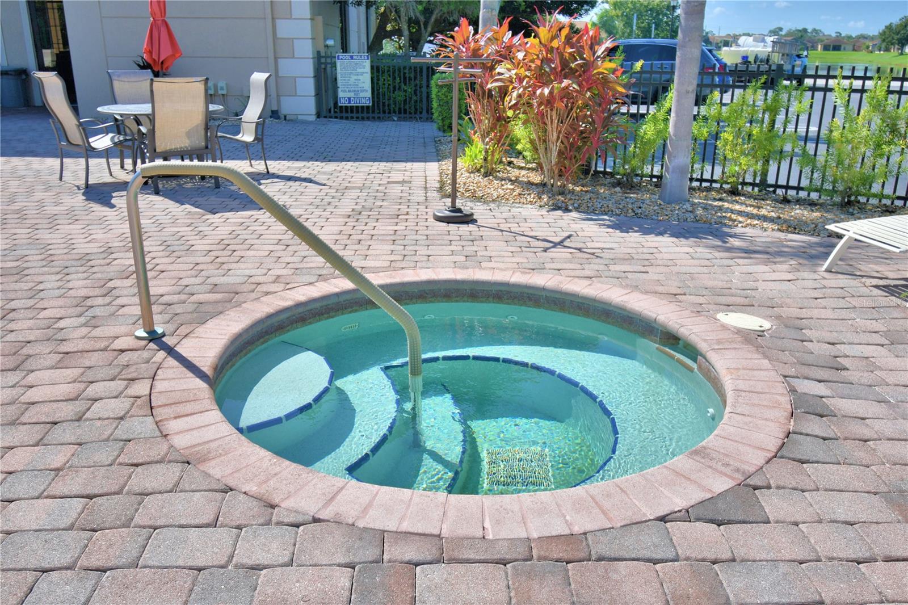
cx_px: 454
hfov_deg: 61.9
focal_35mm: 30
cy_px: 302
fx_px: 756
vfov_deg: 43.6
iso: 100
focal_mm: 20
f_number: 5.6
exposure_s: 1/640
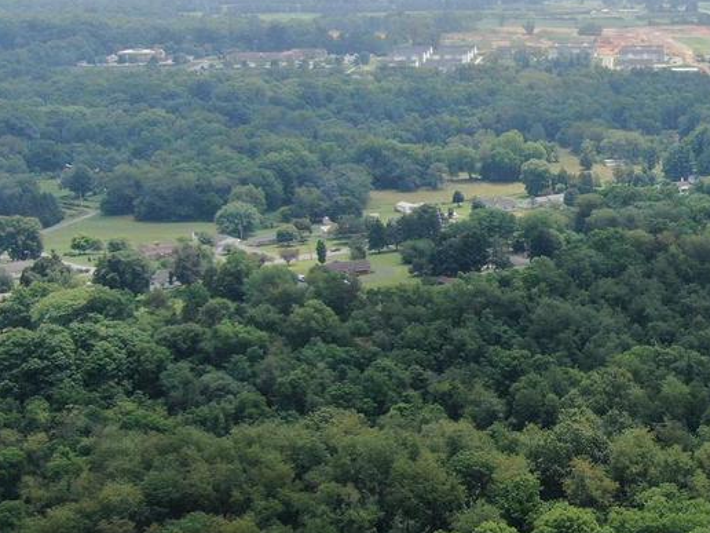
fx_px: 1374
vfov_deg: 21.8
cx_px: 854
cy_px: 387
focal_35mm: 67
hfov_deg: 25.9
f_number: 2.8
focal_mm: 4.39
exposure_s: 1/1000
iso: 110
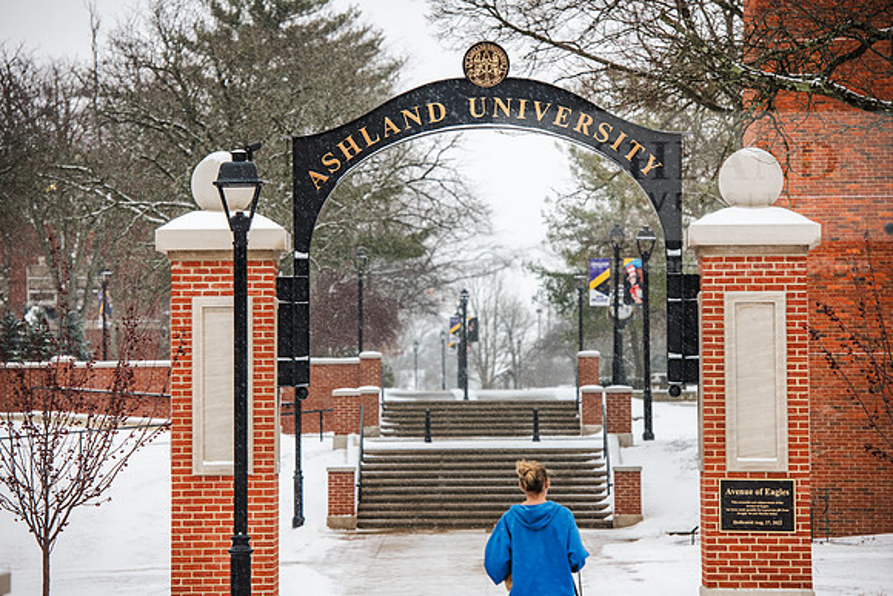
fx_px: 3846
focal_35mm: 155
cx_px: 446
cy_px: 298
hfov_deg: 13.2
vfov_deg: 8.9
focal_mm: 155
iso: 320
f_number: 5
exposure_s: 1/160
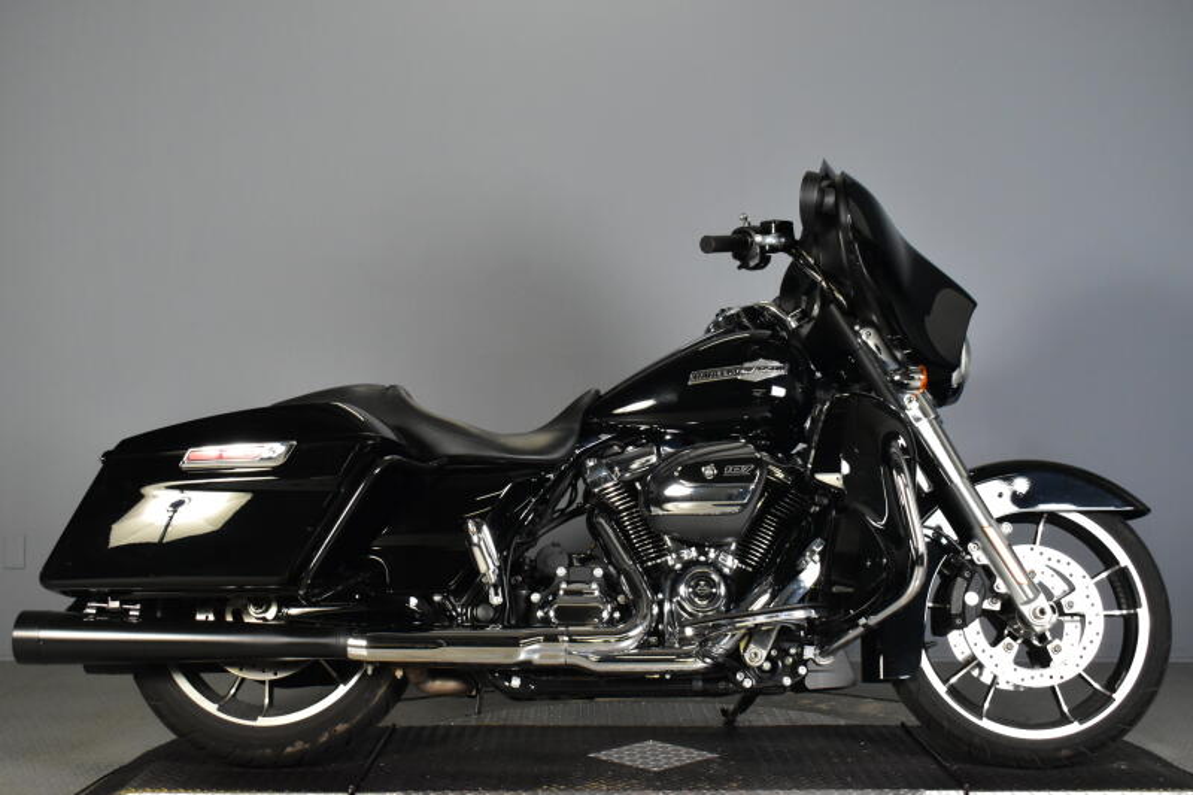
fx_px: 1441
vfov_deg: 30.8
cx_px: 596
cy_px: 398
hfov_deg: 45.0
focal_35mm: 44
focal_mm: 29
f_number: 7.1
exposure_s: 1/125
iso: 3200
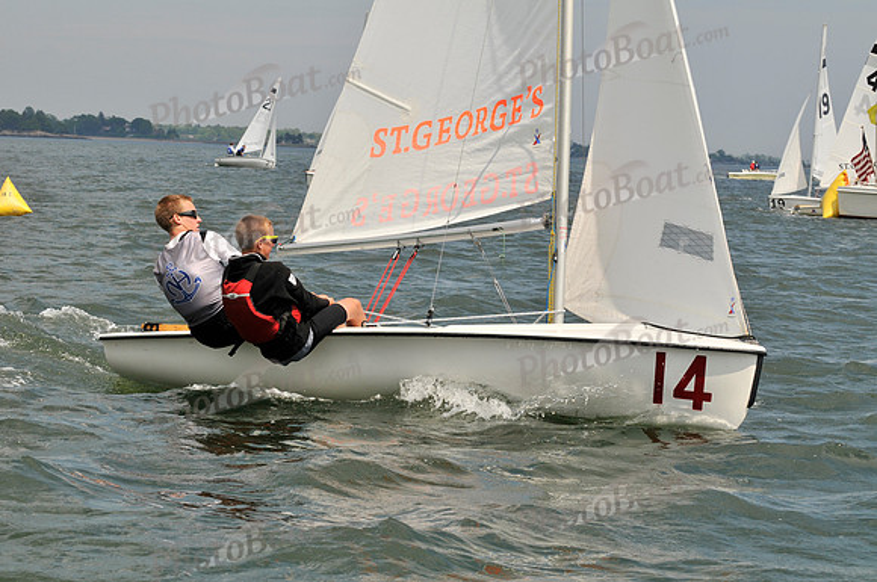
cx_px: 438
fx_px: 2846
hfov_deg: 17.5
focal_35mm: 117
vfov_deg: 11.7
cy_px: 291
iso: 200
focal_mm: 78
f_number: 9
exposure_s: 1/800
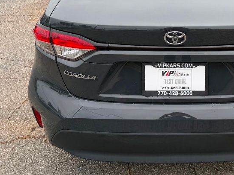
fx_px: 304
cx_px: 177
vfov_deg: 31.3
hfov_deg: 40.8
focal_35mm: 45
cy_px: 31
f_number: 1.78
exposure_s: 1/695
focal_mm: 6.76
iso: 80
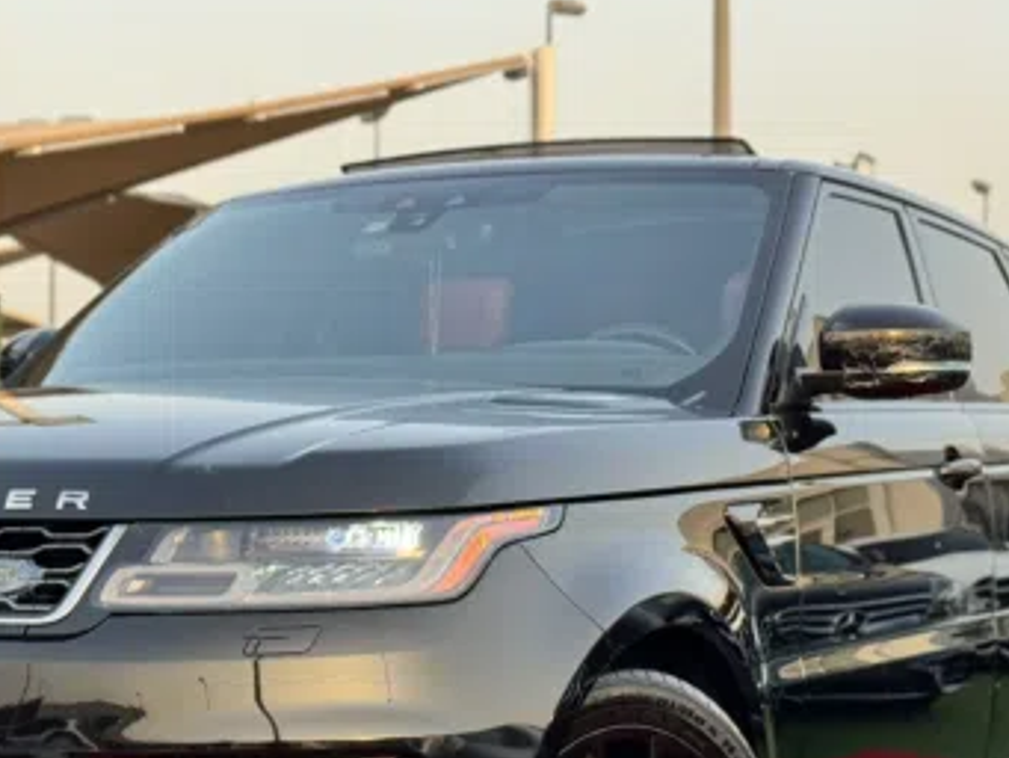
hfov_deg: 21.6
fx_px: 2624
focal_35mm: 90
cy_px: 497
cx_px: 302
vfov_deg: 16.4
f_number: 1.78
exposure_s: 1/503
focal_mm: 6.76
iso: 100
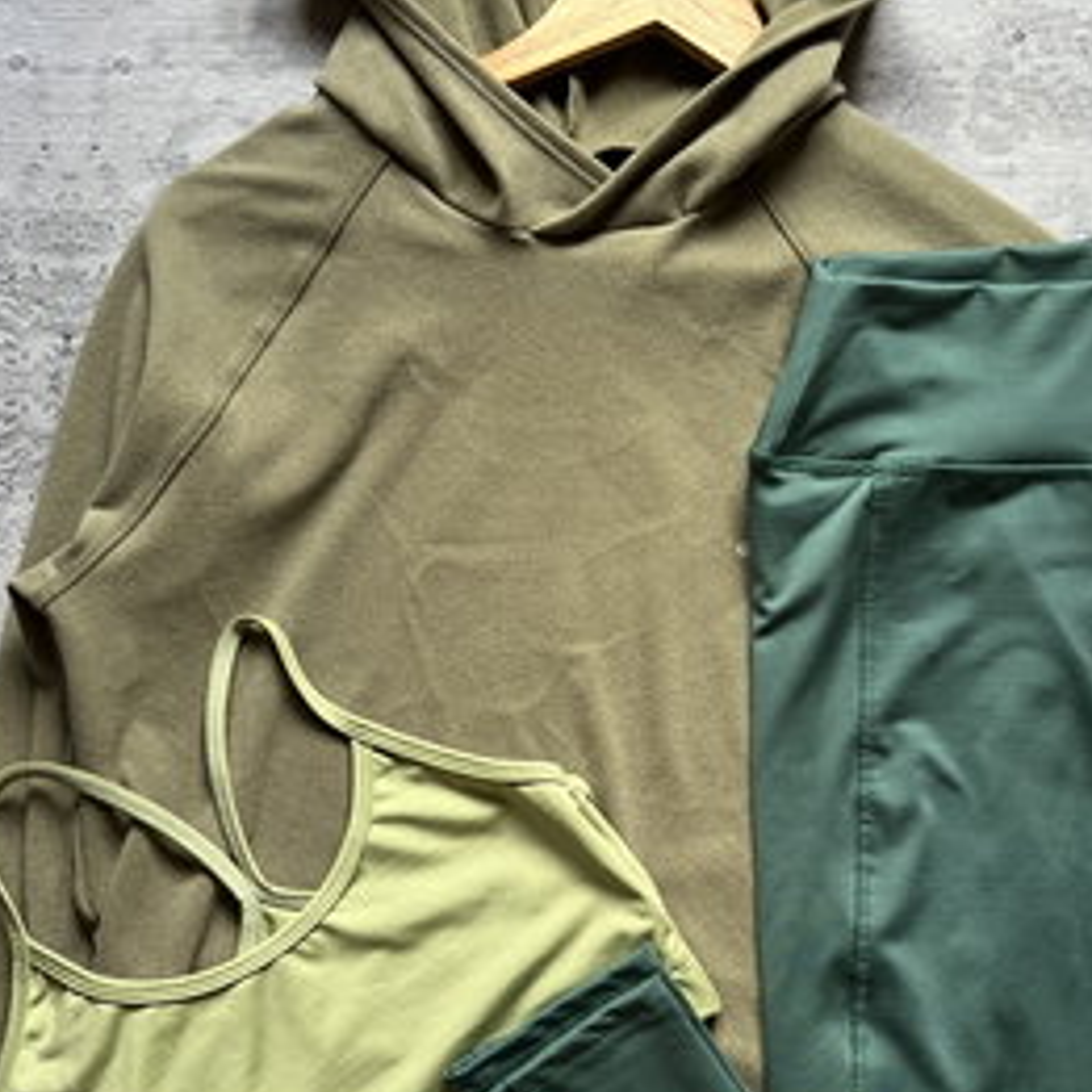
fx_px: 1677
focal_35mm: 47
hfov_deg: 35.9
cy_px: 630
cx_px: 674
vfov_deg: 36.0
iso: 125
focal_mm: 5.7
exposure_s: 1/98
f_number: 1.5
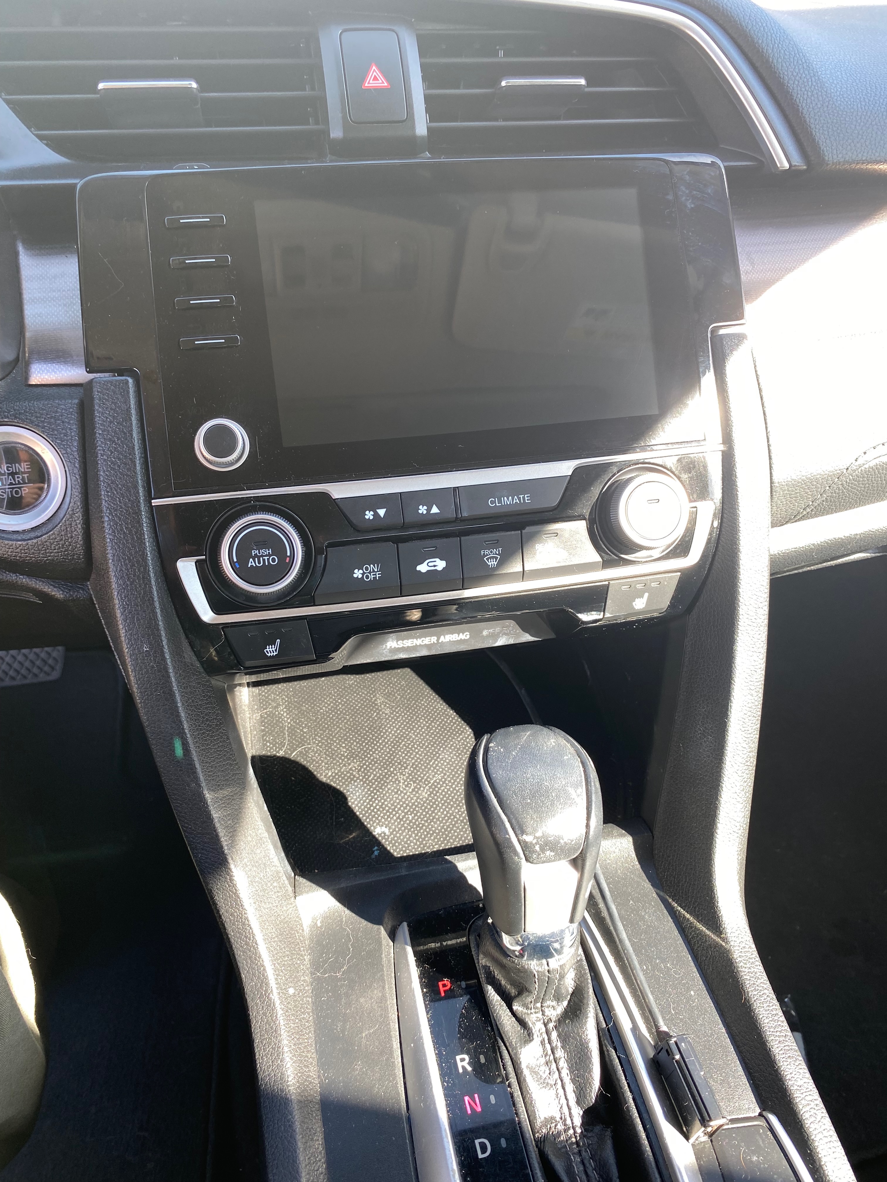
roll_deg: +0.8
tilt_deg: -32.3
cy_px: 591
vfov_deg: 67.3
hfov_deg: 53.1
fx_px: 888
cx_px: 444
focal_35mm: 26
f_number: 1.8
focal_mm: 4.25
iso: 40
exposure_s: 1/121
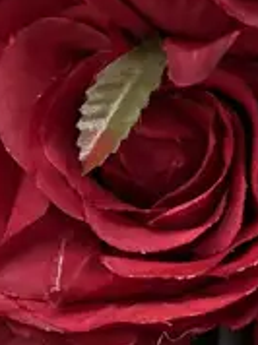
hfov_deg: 7.6
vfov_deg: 10.1
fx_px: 1942
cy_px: 73
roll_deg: +5.1
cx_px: 260
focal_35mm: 195
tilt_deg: -21.8
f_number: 1.5
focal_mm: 5.7
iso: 64
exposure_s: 1/101
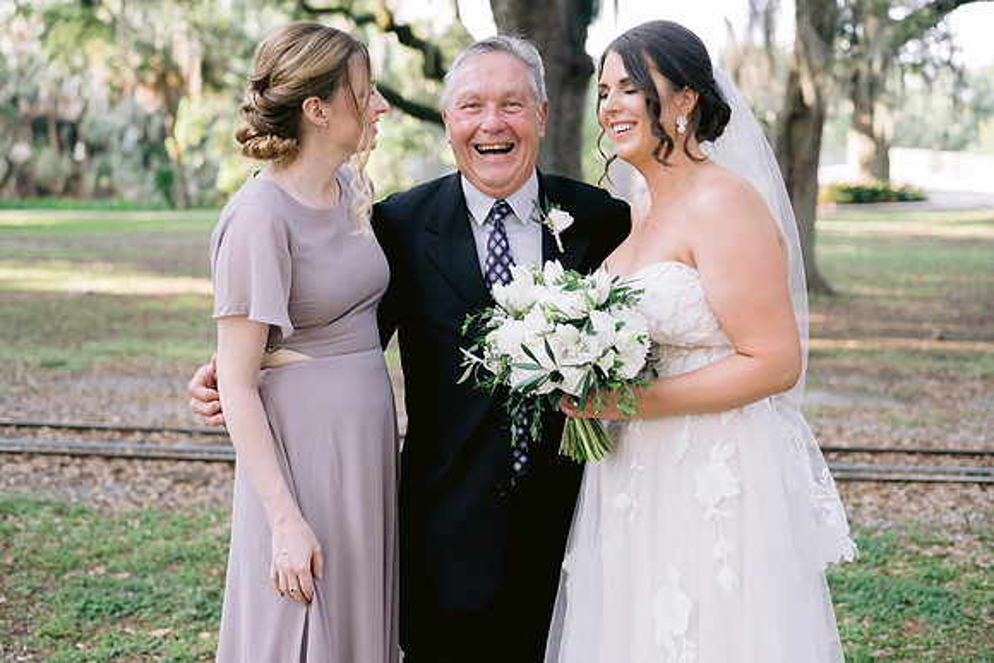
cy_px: 341
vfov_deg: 26.3
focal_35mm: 51
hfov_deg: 38.6
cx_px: 486
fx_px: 1418
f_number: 2.8
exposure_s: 1/320
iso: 400
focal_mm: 50
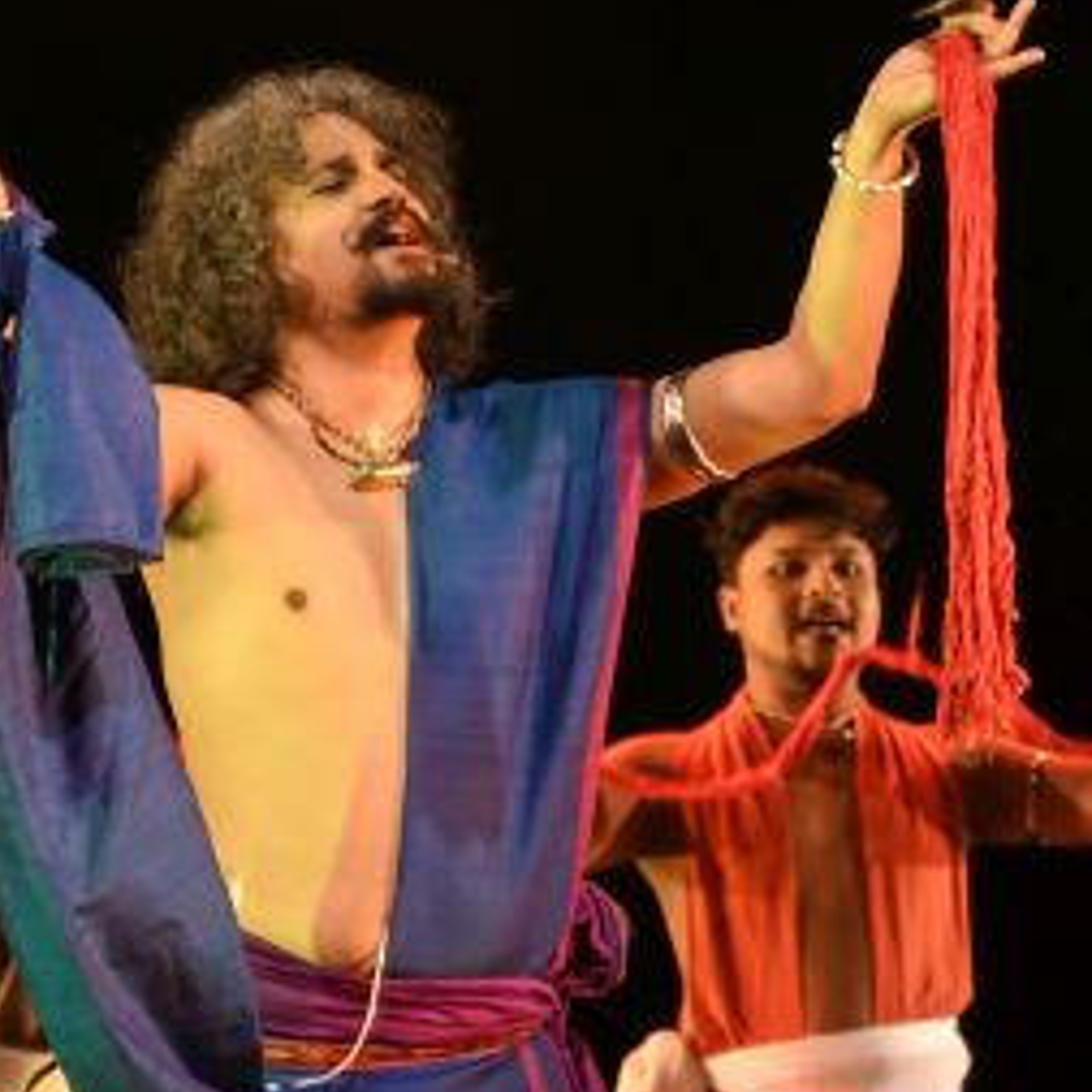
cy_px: 734
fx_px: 9030
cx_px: 410
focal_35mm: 253
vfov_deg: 6.9
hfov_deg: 6.9
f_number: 2.8
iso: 640
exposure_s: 1/200
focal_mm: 75
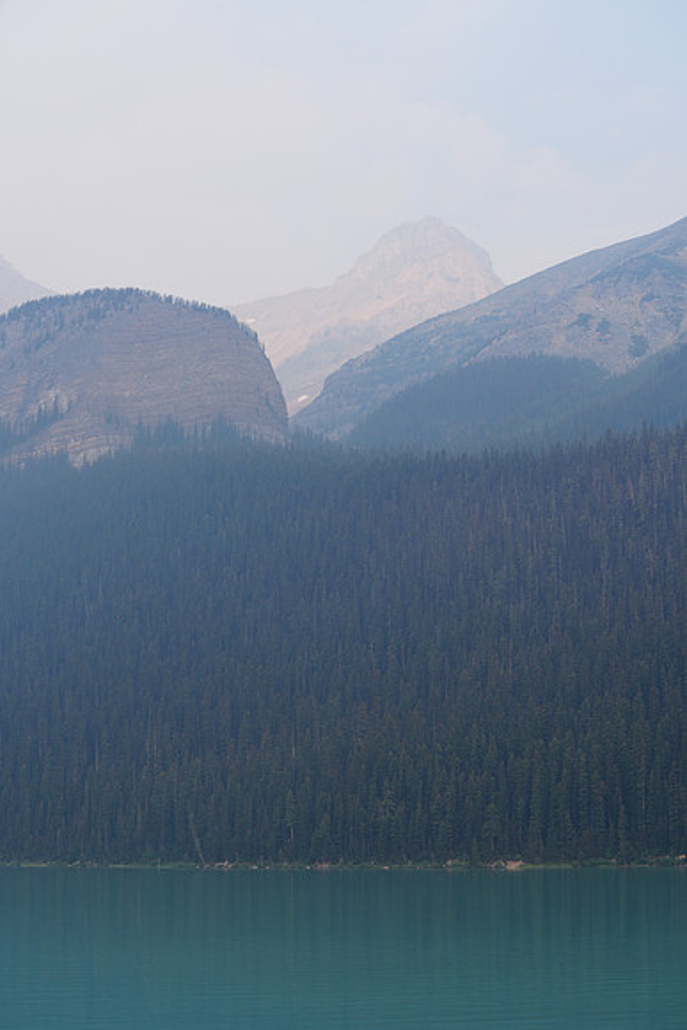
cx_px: 344
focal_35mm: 70
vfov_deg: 28.8
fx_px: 2002
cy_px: 515
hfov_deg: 19.5
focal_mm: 70
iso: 100
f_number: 5.6
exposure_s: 1/200
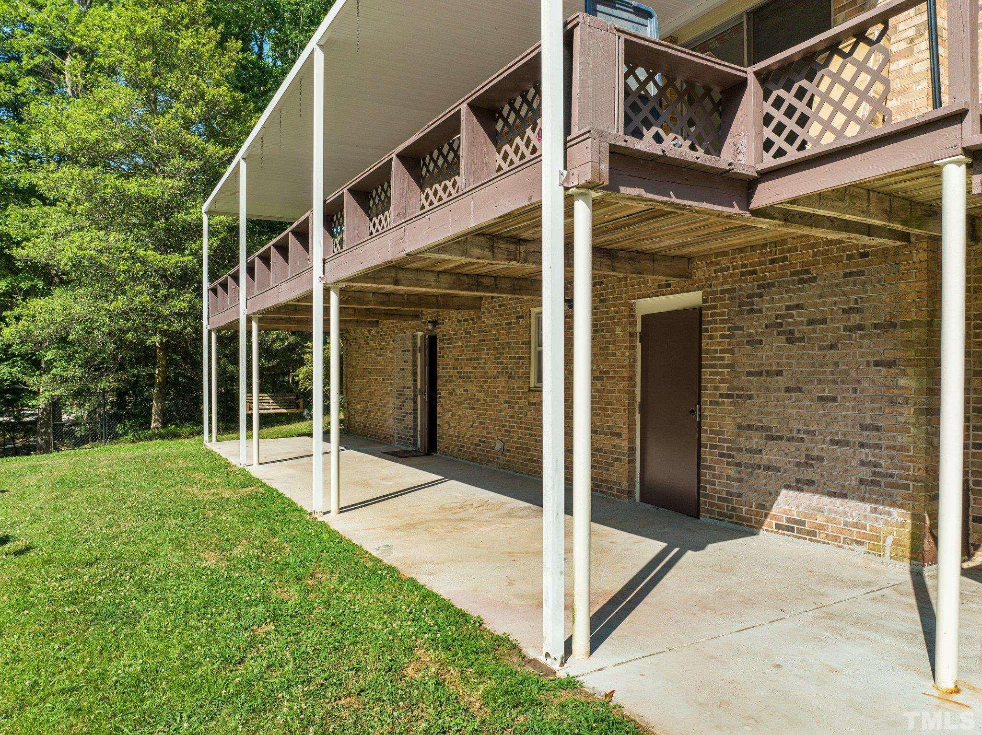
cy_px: 368
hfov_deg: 71.6
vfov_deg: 56.8
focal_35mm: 24
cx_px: 491
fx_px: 680
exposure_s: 1/240
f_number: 2.8
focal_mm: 12.29
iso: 200
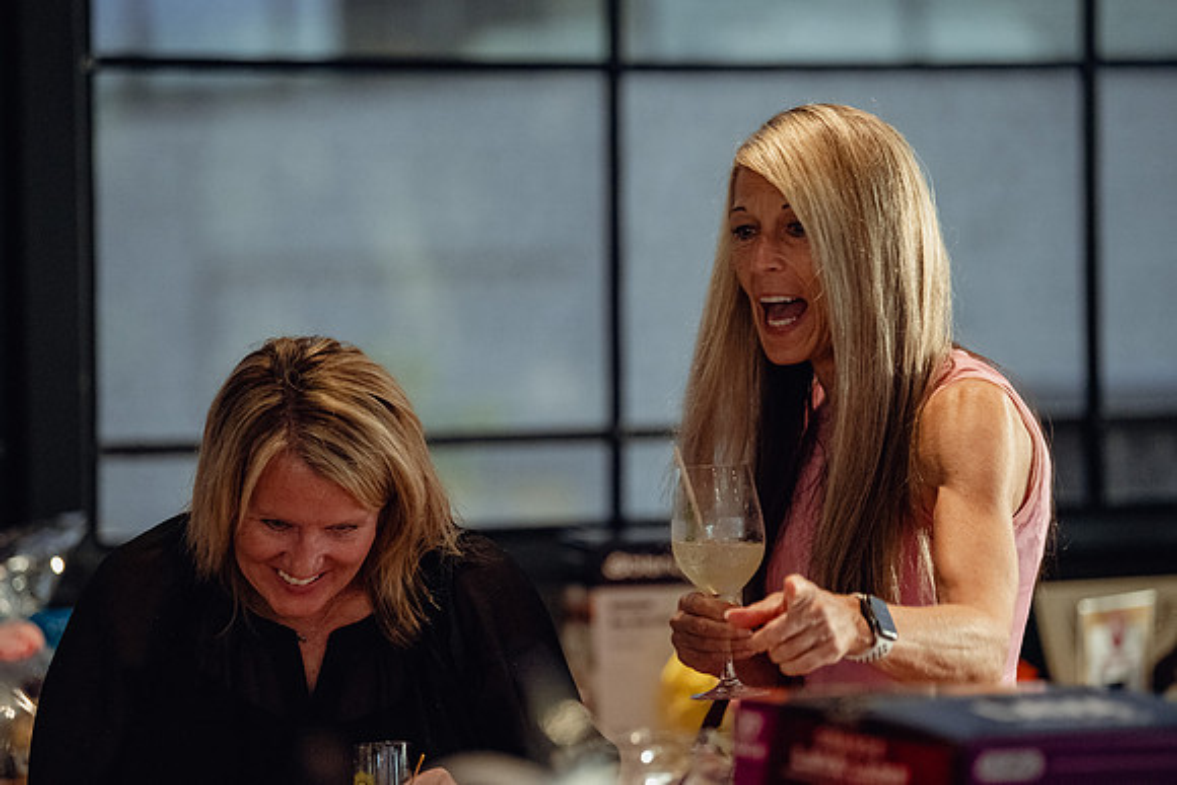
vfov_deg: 8.5
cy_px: 393
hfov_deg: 12.6
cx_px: 598
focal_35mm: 162
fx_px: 5309
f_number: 2.8
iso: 6400
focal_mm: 150
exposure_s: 1/200
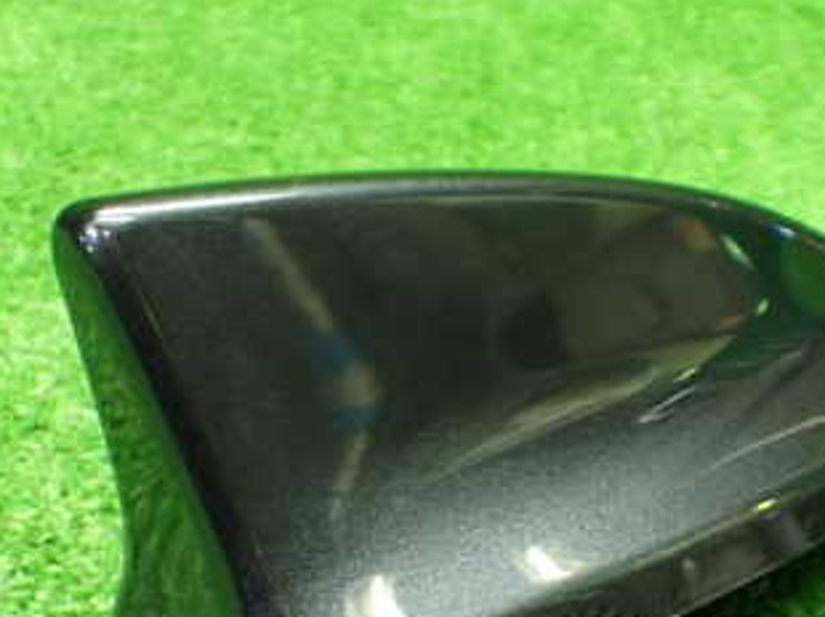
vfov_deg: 23.4
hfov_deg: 31.1
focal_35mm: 62
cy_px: 447
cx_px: 492
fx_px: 1476
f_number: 2.4
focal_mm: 5.79
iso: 800
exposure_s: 1/60
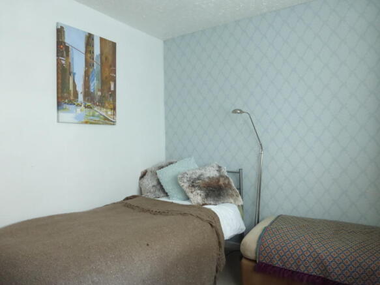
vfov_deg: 56.8
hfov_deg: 71.6
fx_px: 263
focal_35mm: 24
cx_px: 190
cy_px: 142
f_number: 3.3
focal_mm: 4.3
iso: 400
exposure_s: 1/25
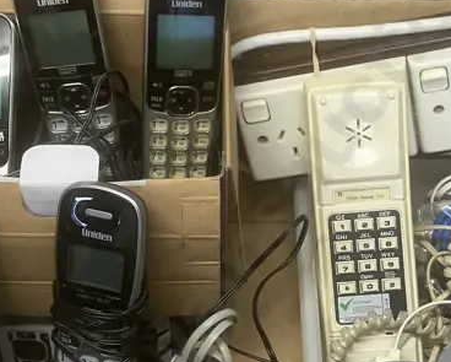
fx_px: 1015
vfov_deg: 20.1
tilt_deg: -46.4
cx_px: 267
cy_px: 229
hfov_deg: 25.0
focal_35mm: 76
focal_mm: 3.99
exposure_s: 1/50
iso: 80
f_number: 1.8
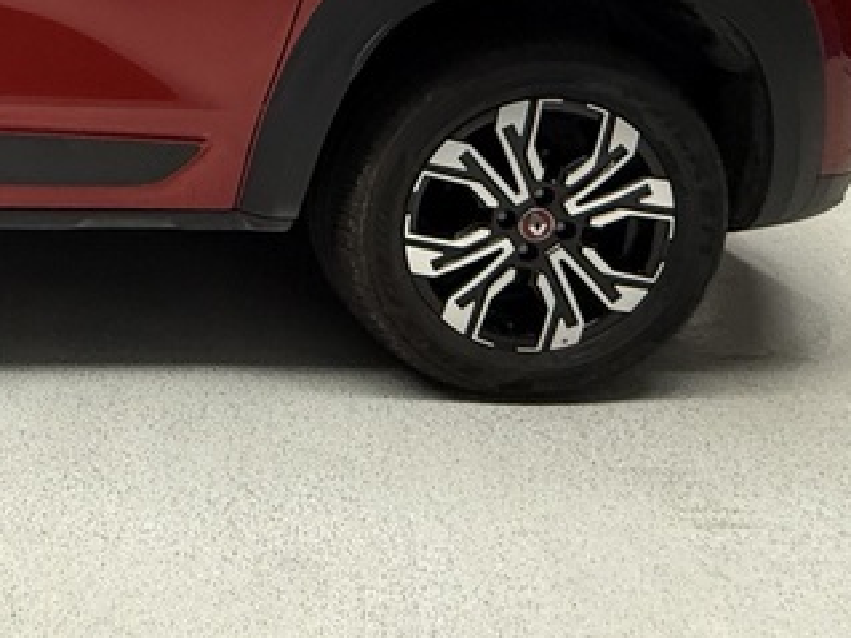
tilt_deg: -8.6
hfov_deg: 33.2
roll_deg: +0.2
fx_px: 1106
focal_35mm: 45
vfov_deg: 27.7
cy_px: -155
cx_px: -203
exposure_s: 1/50
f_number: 2.2
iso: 320
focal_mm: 2.22
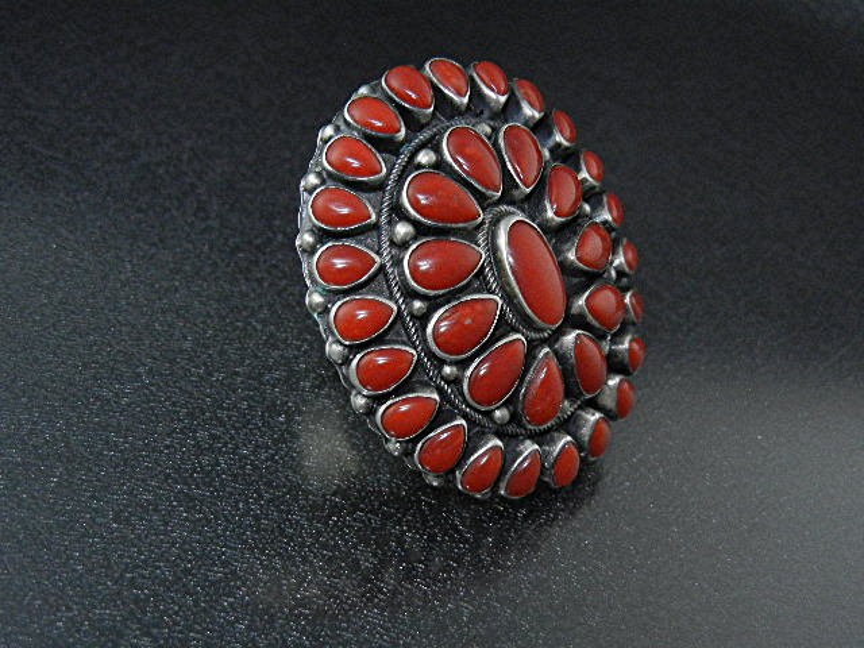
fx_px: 1298
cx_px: 432
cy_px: 324
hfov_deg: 36.8
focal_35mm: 52
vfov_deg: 28.0
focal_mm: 9.3
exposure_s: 1/30
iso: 800
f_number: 7.8
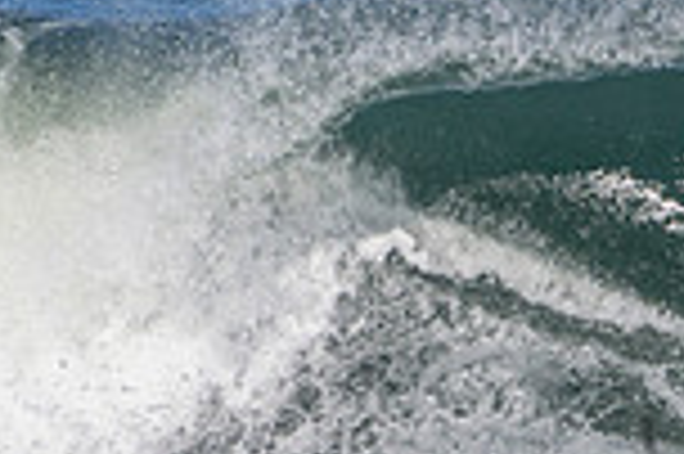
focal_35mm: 2865
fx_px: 54376
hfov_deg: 0.7
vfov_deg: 0.5
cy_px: 447
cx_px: 1102
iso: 280
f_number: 5.6
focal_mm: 500
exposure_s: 1/2000
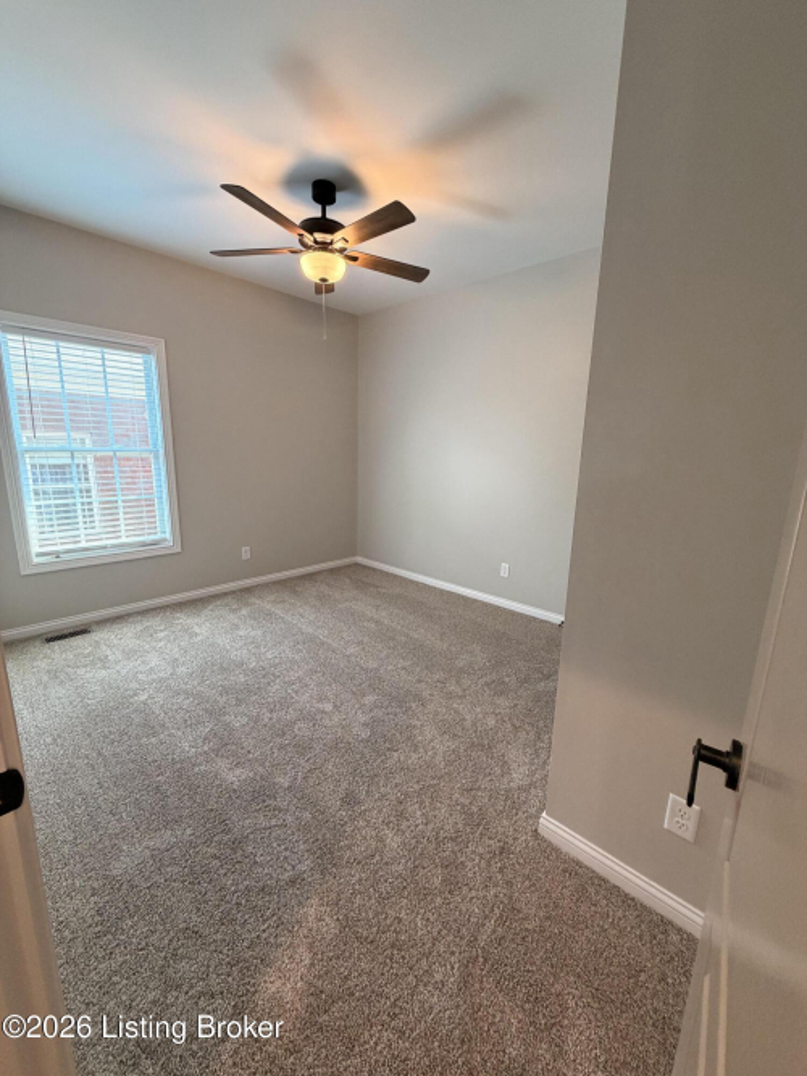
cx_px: 404
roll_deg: -1.0
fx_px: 435
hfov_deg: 85.7
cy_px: 538
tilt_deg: -10.2
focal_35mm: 14
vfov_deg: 102.1
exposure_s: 1/60
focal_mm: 2.22
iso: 200
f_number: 2.2
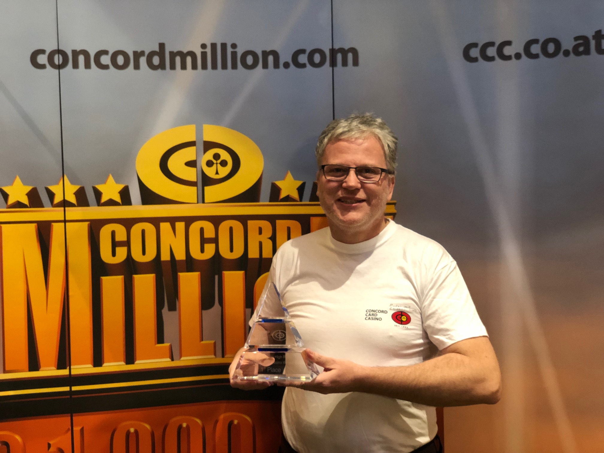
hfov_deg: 36.8
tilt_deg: -2.6
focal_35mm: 52
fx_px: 907
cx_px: 302
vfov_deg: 28.0
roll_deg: +1.5
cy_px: 226
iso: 160
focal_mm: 6
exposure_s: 1/11
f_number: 2.4
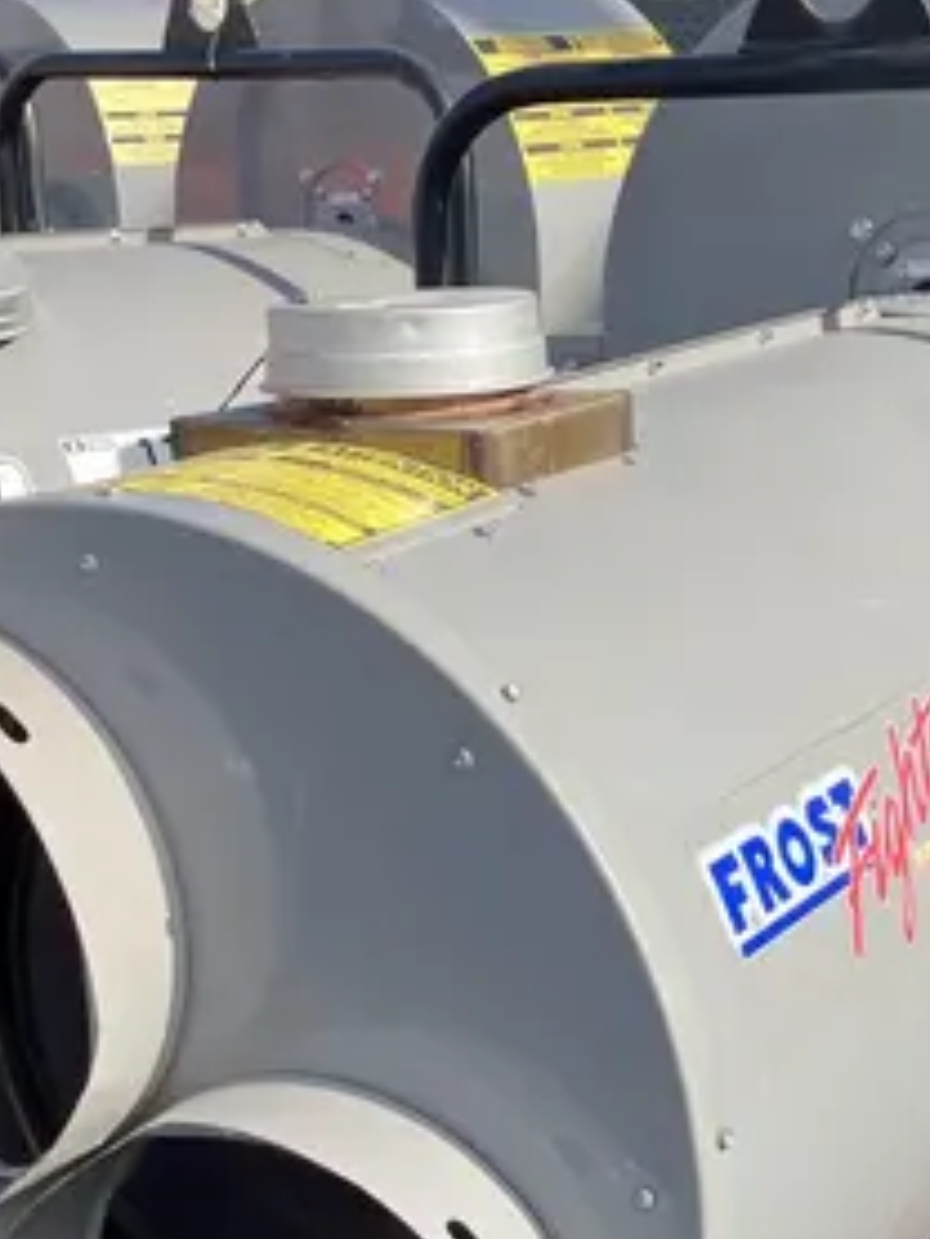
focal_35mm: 74
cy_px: 781
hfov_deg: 19.8
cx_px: 626
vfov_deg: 26.2
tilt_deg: -13.7
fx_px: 2649
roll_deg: -1.0
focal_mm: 3.99
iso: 32
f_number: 1.8
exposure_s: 1/1130
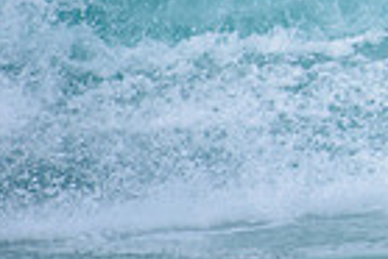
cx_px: 773
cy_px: -149
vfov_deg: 0.7
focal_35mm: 2082
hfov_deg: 1.0
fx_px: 22462
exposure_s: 1/2000
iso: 250
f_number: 5.6
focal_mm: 500
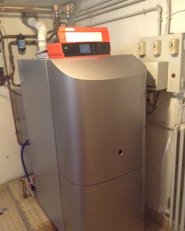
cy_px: 125
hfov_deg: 42.2
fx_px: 240
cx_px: 92
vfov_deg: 51.5
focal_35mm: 35
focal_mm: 3.3
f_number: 2.4
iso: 400
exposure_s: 1/15
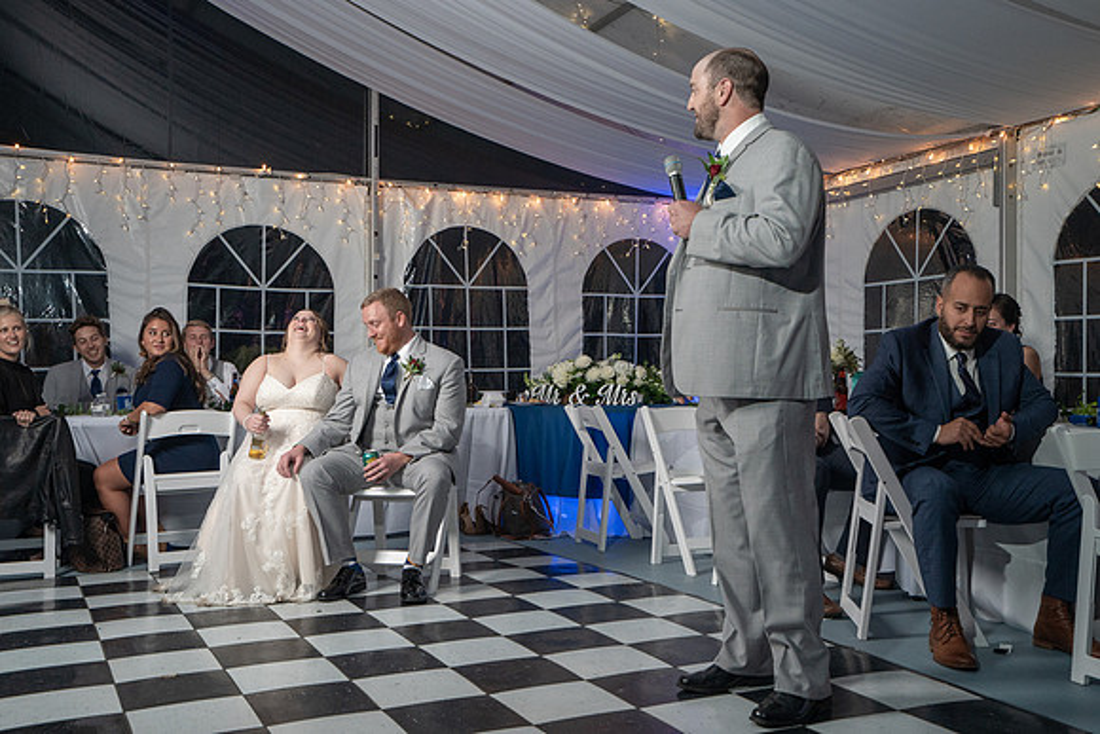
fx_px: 1146
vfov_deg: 35.5
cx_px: 550
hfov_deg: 51.3
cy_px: 367
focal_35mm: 38
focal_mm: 35
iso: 2000
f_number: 5.6
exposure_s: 1/250
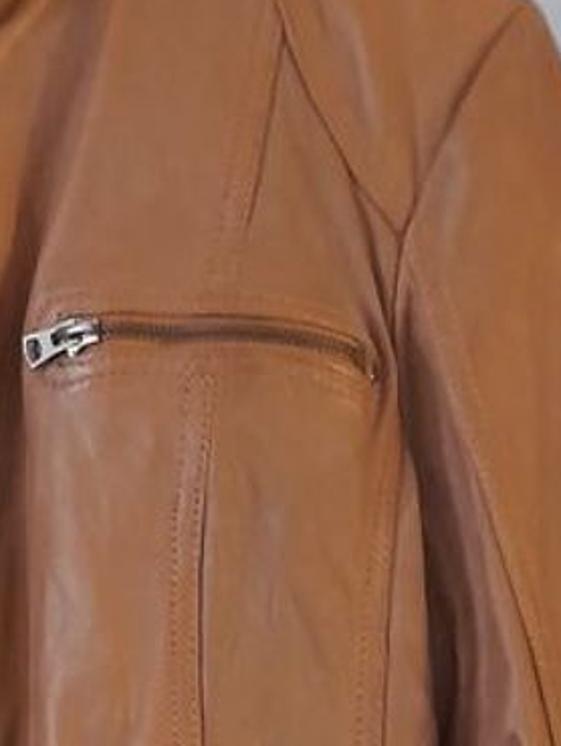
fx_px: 1943
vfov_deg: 20.7
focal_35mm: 90
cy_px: 816
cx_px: -63
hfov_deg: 16.0
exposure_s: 1/25
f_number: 2
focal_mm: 4.6
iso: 640
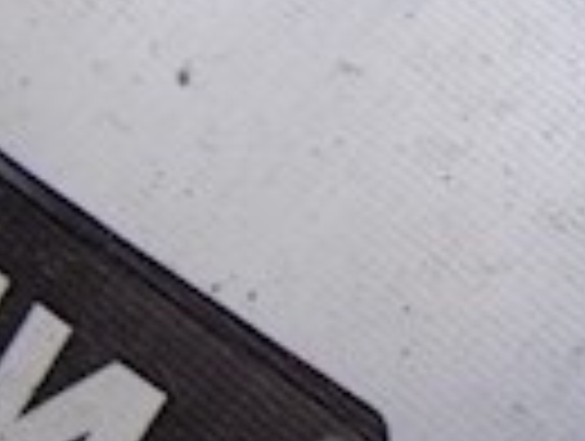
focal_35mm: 113
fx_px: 1913
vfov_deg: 12.1
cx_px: 1076
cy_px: -342
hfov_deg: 15.0
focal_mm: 4
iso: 180
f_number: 3.1
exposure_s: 1/30
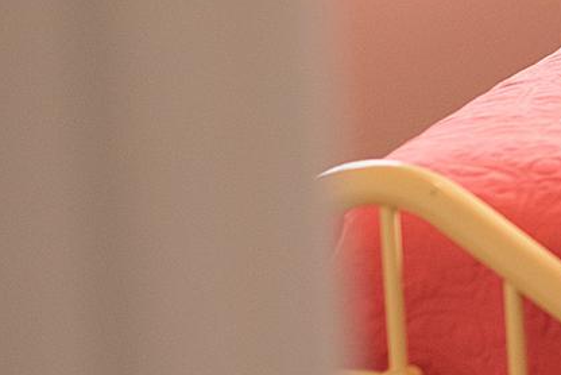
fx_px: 3836
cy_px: 47
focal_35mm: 246
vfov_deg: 5.6
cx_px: 1142
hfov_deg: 8.0
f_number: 2.2
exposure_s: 1/320
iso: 1250
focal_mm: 50
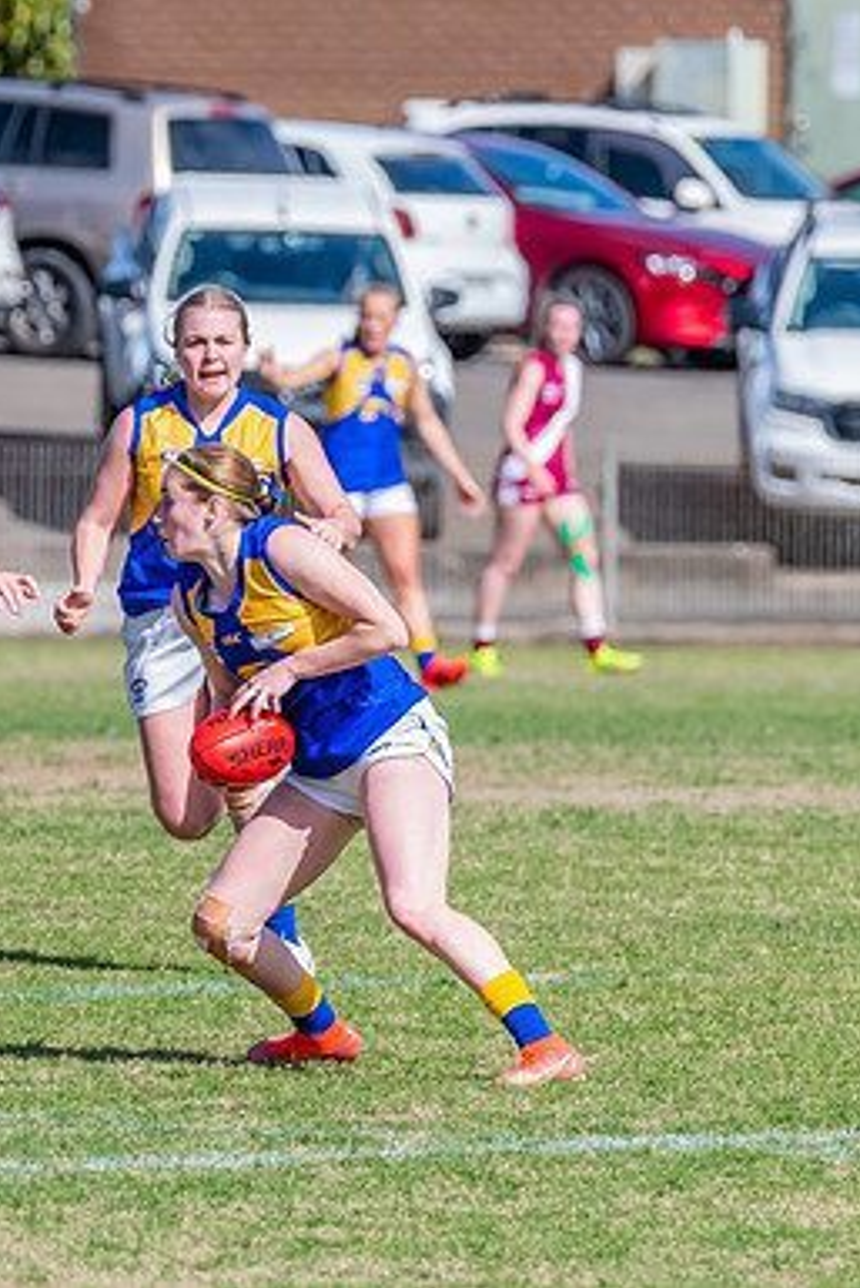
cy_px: 679
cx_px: 222
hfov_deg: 1.8
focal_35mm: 783
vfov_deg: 2.6
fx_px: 28030
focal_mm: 400
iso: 800
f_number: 10
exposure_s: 1/1600
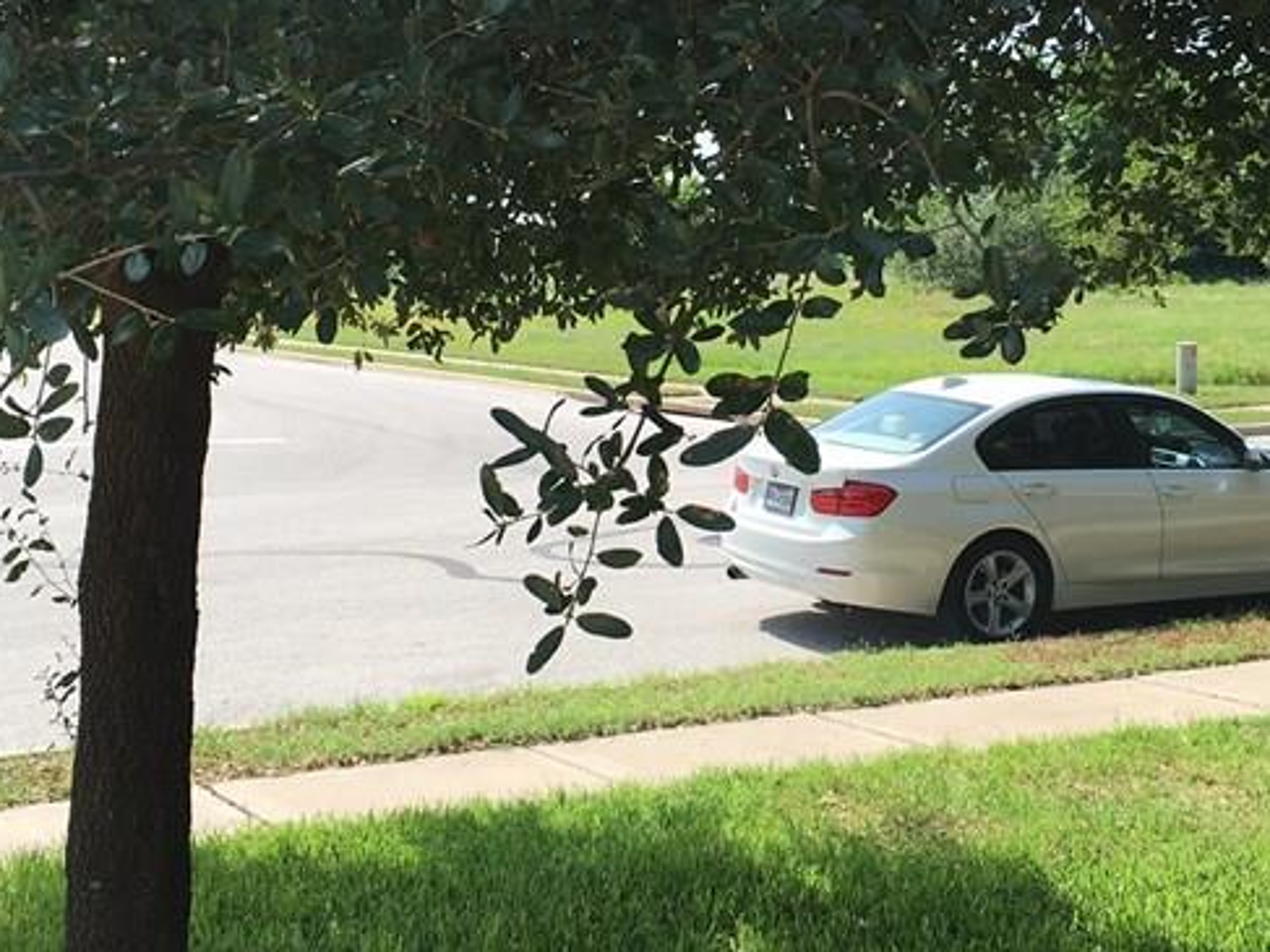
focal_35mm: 61
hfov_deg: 31.6
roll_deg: -1.0
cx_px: 780
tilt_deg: +1.8
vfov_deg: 23.8
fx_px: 2237
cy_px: 245
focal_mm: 4.15
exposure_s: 1/1115
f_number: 2.2
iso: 25
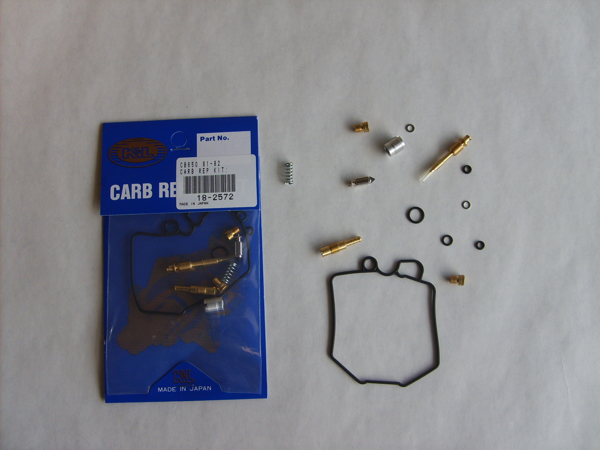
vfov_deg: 40.7
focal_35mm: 35
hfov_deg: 52.6
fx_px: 607
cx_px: 300
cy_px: 225
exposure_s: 1/90
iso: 50
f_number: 2.8
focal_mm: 5.8
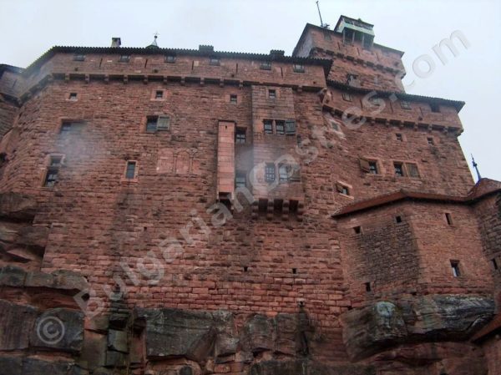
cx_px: 250
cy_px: 188
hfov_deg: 50.2
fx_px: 535
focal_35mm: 37
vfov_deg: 38.6
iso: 100
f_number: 2.8
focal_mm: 7.6
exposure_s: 1/633
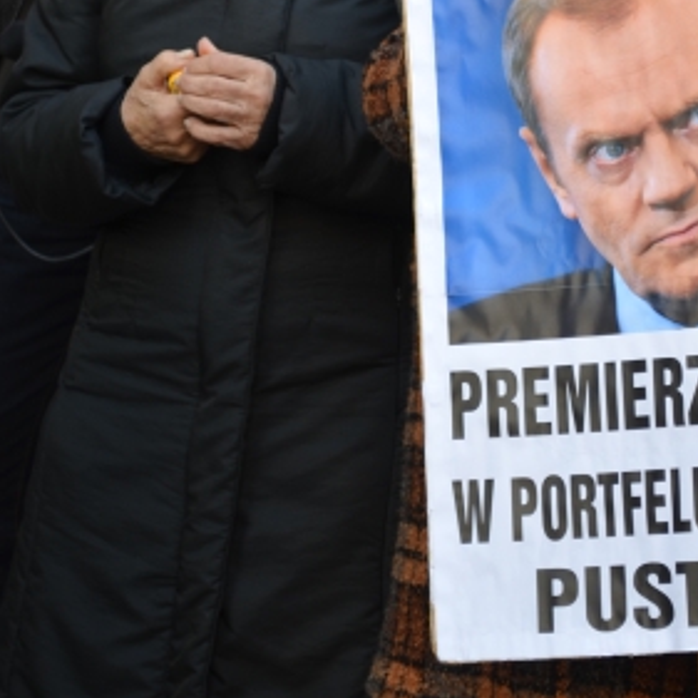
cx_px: 473
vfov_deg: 12.3
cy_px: 84
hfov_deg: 12.4
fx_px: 3217
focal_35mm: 141
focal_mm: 52
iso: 200
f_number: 5.6
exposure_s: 1/125
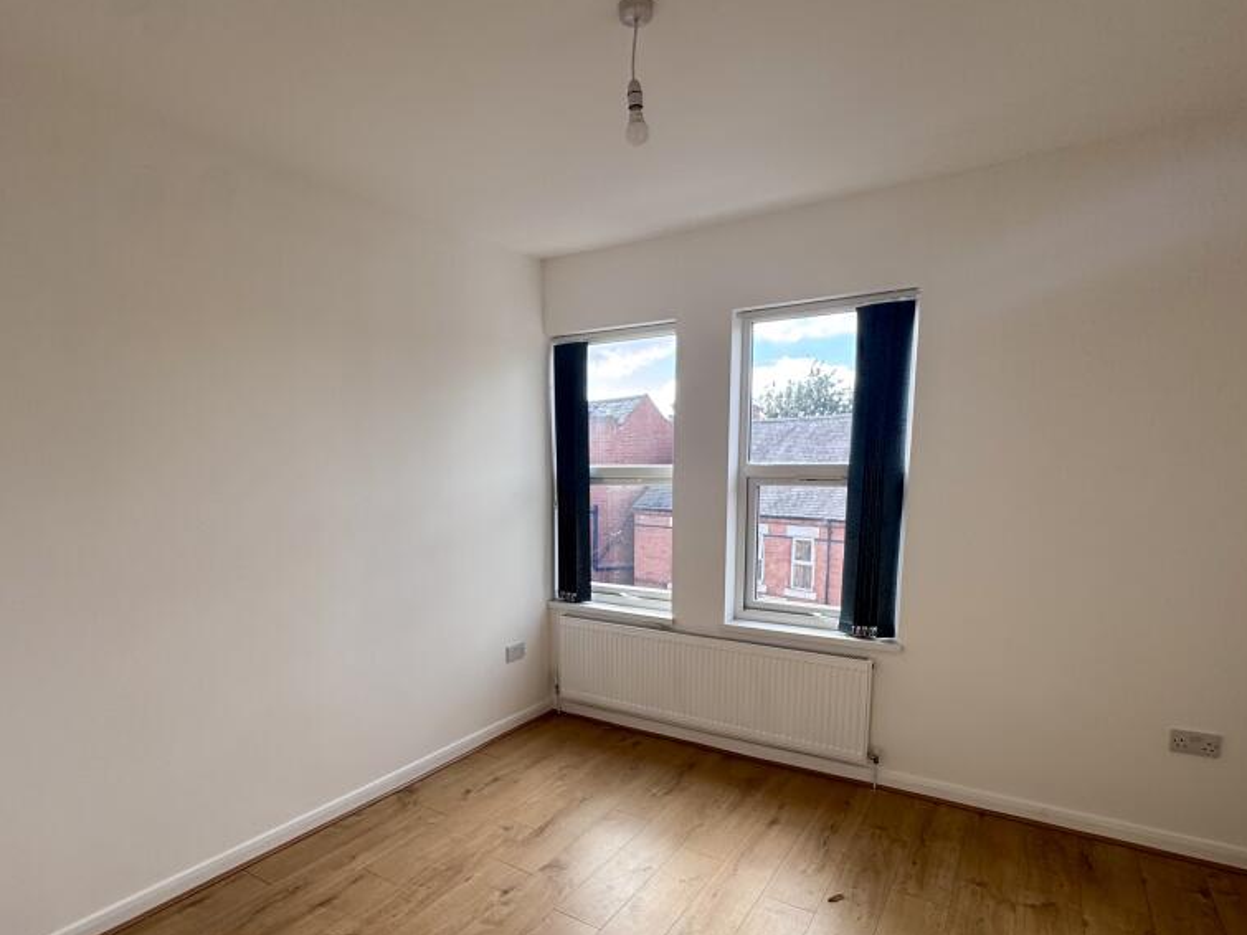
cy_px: 572
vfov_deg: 67.8
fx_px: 684
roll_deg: +1.2
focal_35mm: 19
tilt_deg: -8.6
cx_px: 606
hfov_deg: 84.7
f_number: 2.2
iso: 50
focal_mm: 2.22
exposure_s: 1/137
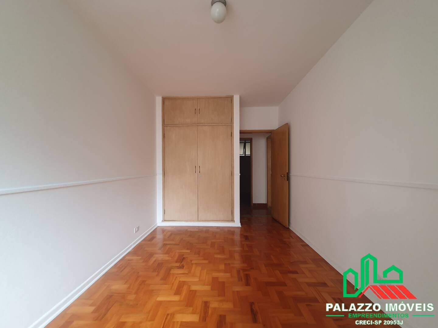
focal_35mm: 13
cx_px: 219
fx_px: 164
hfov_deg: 106.2
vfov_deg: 89.9
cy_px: 164
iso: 160
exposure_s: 1/50
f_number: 2.2
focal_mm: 1.8
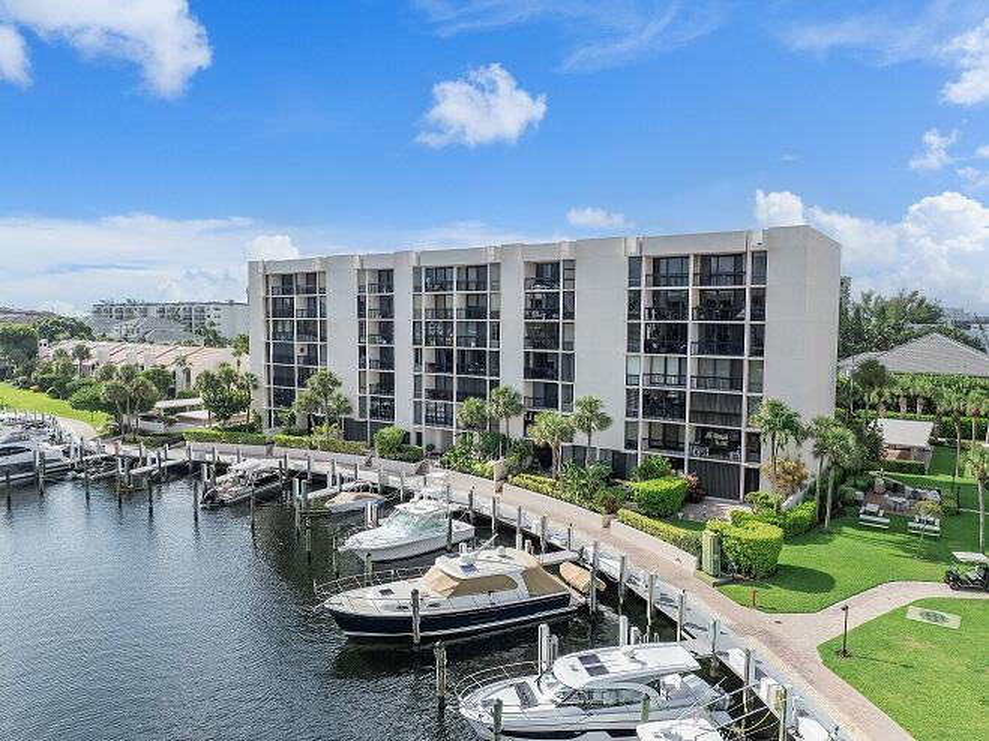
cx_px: 494
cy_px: 370
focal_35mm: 24
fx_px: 686
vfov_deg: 56.8
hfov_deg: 71.6
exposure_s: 1/4000
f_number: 2.8
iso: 160
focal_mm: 12.29
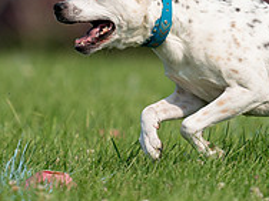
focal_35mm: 1625
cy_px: -31
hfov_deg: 1.2
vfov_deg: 0.9
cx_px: 139
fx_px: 12628
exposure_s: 1/4000
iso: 500
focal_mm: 547
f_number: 6.3
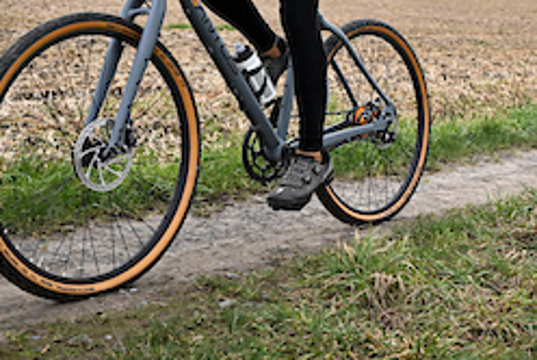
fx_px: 866
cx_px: 476
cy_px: -15
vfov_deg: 22.4
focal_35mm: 58
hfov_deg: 32.8
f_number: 4
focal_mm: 24
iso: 3200
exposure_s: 1/1000
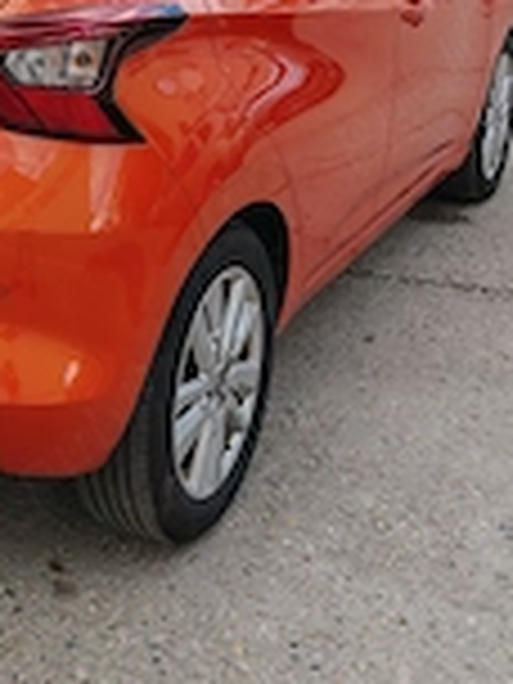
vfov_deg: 29.9
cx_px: 0
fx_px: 1245
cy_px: 122
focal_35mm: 63
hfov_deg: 22.4
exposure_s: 1/3600
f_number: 2
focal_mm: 6.83
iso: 100
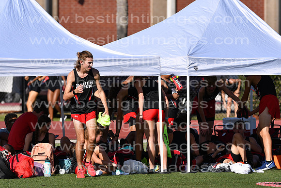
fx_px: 3513
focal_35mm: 450
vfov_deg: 3.1
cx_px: 140
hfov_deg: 4.6
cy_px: 94
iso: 200
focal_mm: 300
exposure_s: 1/2000
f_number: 5.6
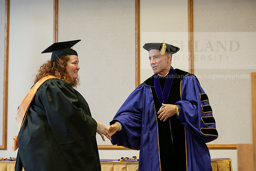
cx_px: 128
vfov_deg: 15.9
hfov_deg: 23.6
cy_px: 86
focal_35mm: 86
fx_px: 612
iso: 2500
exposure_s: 1/200
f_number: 4
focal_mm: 86
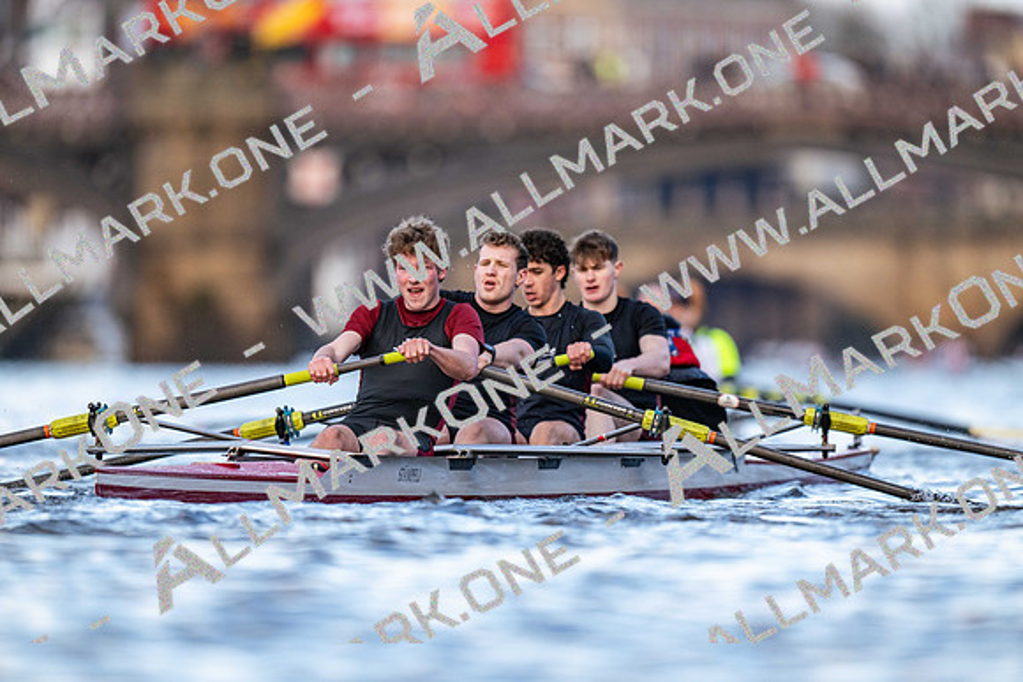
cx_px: 512
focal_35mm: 600
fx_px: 17053
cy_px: 341
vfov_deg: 2.3
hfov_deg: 3.4
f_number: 4
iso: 1600
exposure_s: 1/2500
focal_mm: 600
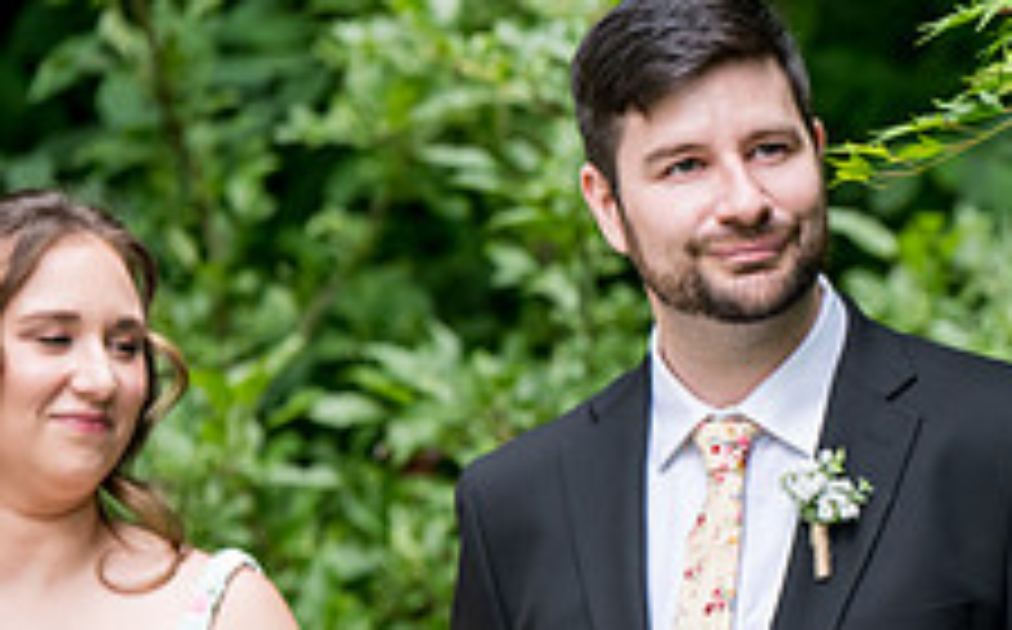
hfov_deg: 4.8
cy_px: 538
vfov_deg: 3.0
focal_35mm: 434
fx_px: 11955
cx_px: 1219
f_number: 4
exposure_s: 1/400
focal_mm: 165
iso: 800
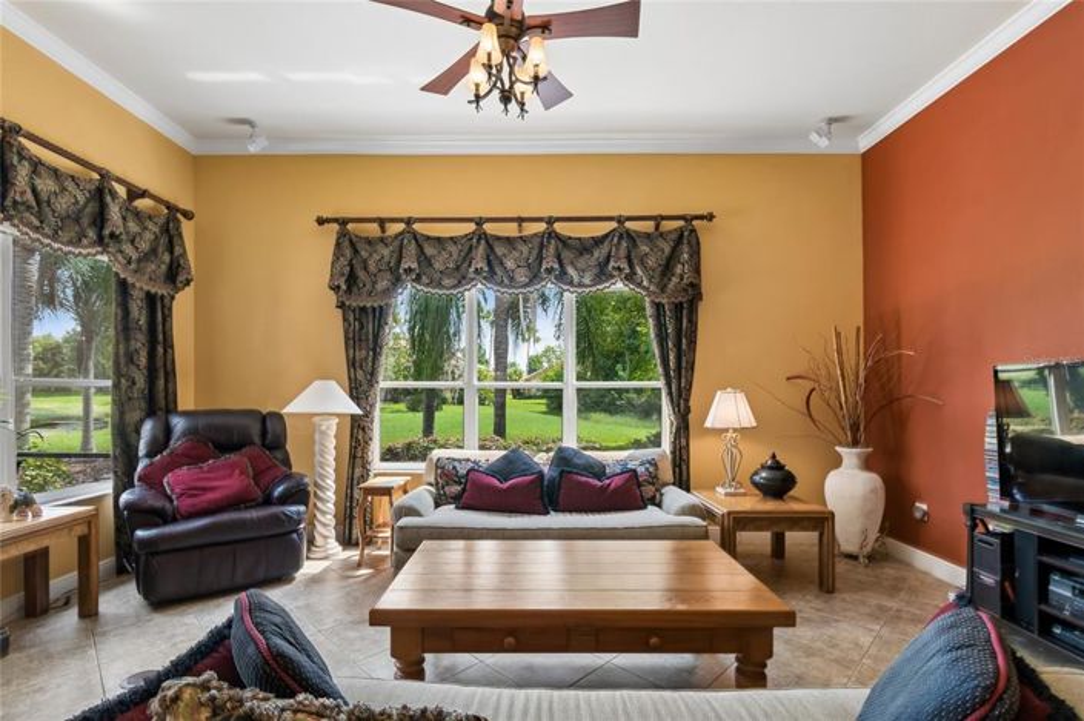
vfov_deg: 77.2
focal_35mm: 15
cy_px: 360
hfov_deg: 100.4
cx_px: 542
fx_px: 451
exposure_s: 1/25
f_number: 7.1
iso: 100
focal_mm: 10
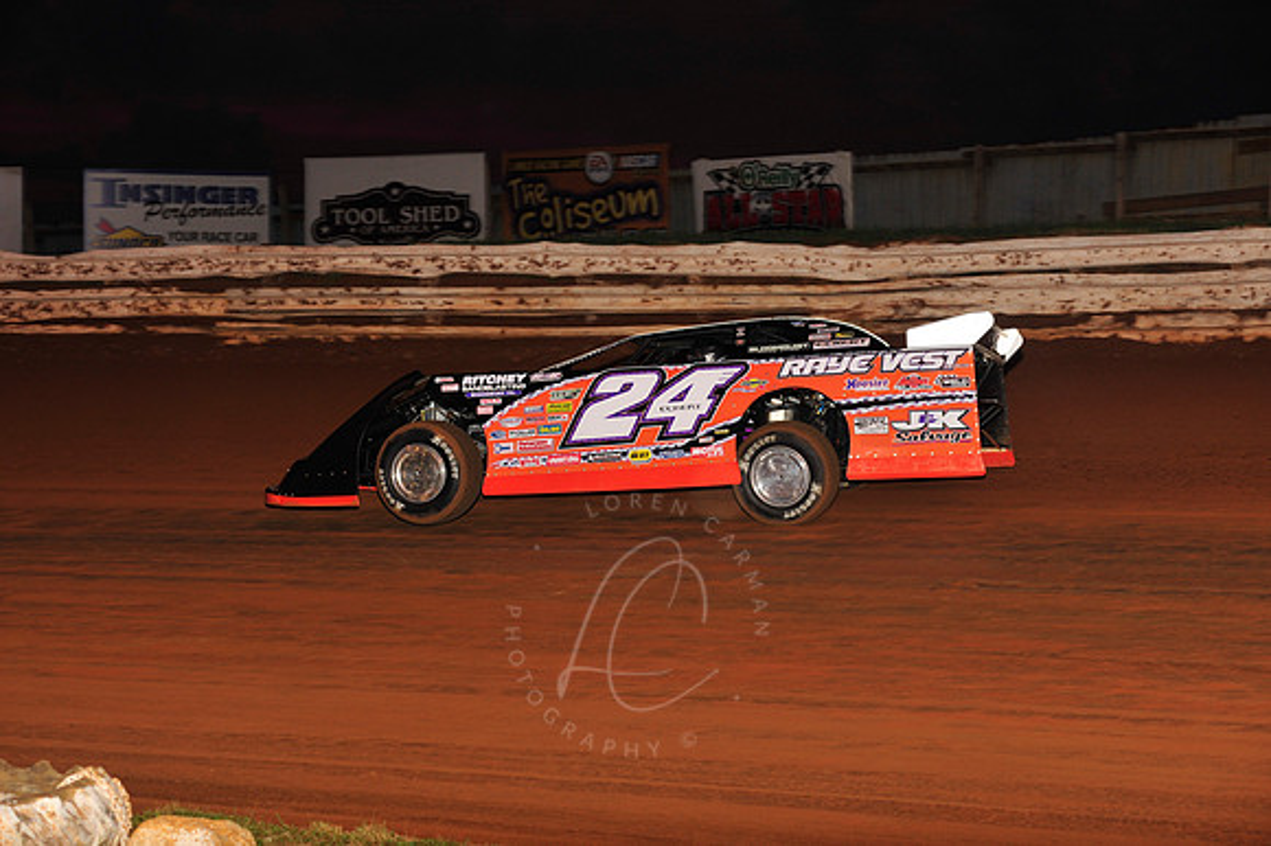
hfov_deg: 19.5
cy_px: 423
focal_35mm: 105
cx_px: 636
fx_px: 3705
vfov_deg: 13.0
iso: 800
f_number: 6.3
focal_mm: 105
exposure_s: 1/320
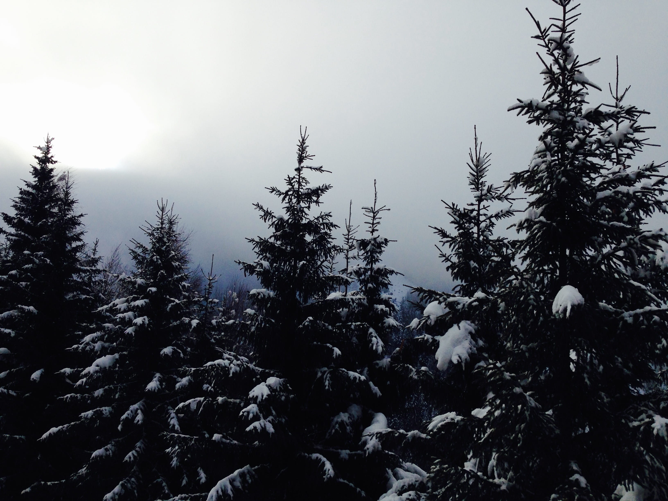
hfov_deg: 55.4
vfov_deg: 42.9
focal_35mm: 33
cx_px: 334
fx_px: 637
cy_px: 250
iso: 50
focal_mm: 4.12
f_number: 2.4
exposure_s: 1/2584
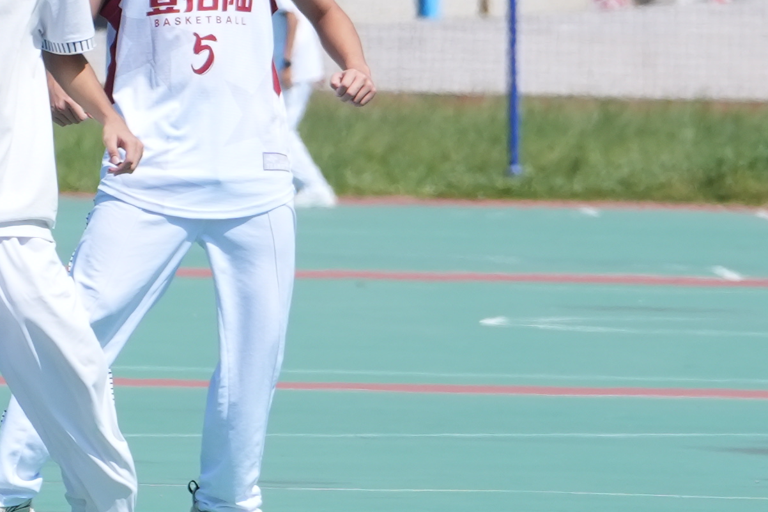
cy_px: -202
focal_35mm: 1150
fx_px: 24528
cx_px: -590
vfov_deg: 1.2
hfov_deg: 1.8
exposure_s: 1/1000
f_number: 6.3
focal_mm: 200
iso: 200
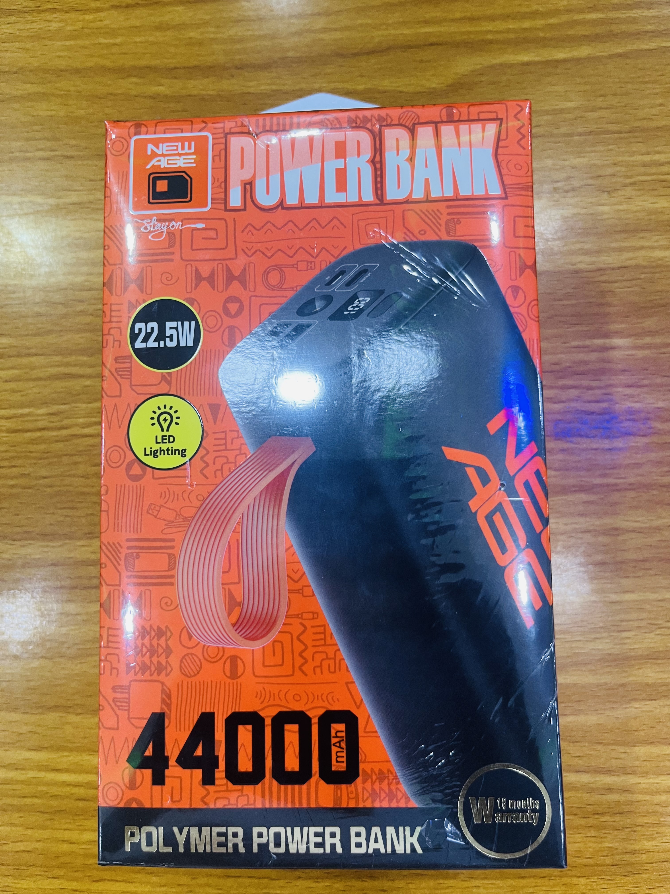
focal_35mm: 26
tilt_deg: -83.8
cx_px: 335
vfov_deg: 67.3
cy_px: 447
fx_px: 671
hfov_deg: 53.1
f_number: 1.6
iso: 125
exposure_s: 1/50
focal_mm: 5.1
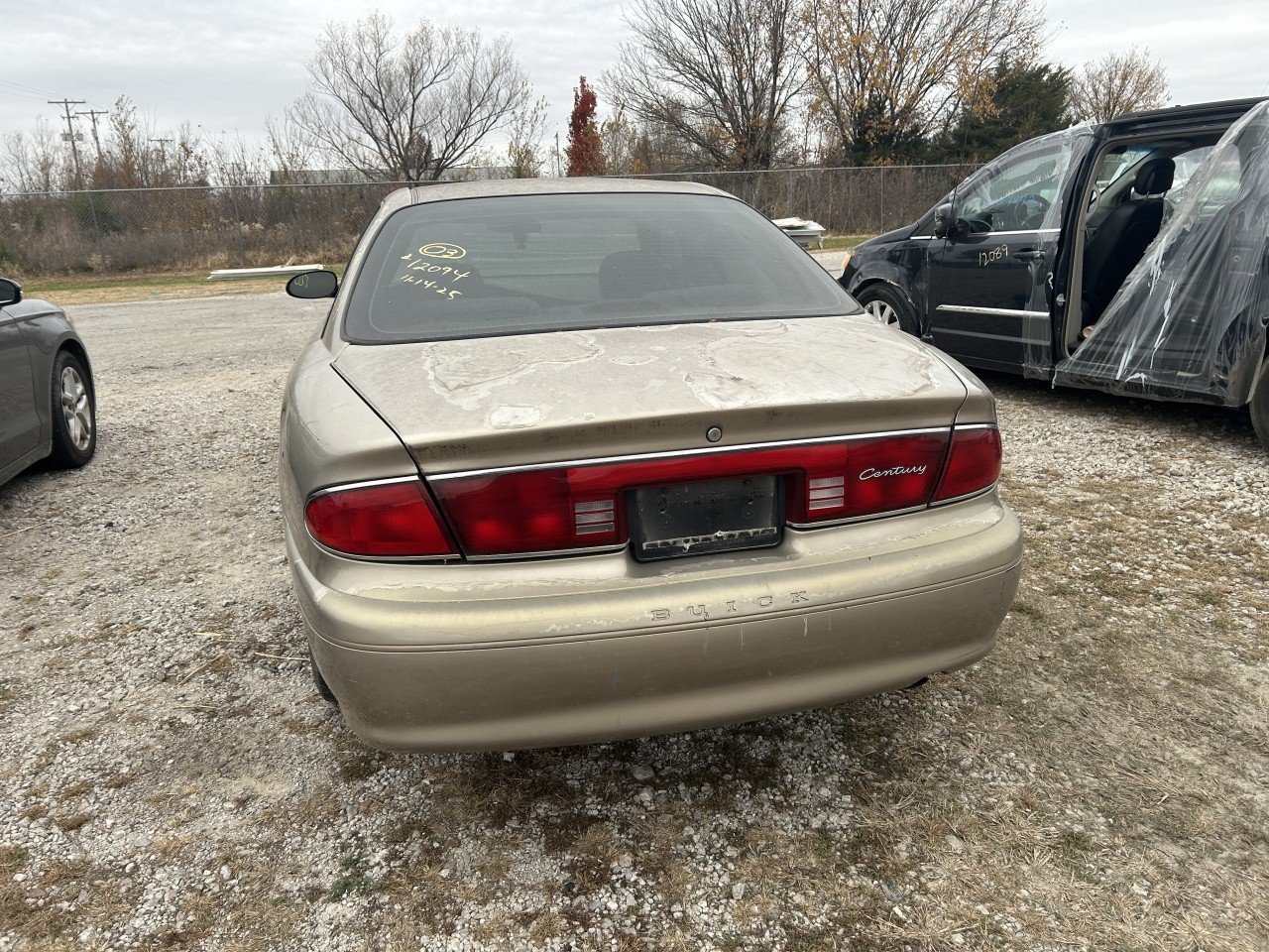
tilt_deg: -12.9
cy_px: 476
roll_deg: +3.1
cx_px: 634
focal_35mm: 26
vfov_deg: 53.1
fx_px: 953
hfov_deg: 67.3
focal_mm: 5.7
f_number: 1.5
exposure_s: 1/880
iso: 50
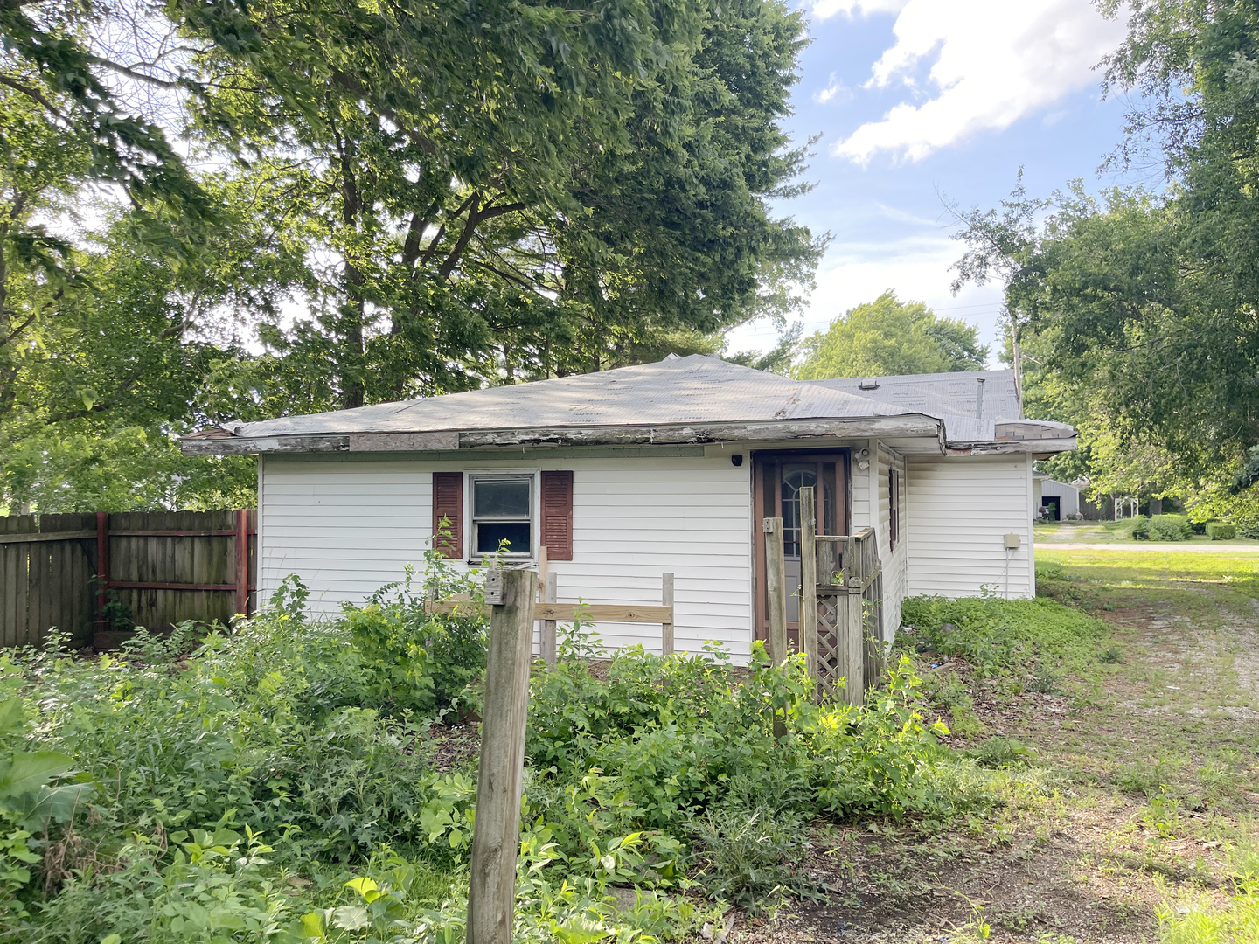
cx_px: 630
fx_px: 909
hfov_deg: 69.4
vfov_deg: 54.9
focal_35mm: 25
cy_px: 472
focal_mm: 5.1
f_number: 1.6
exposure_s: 1/540
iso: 32
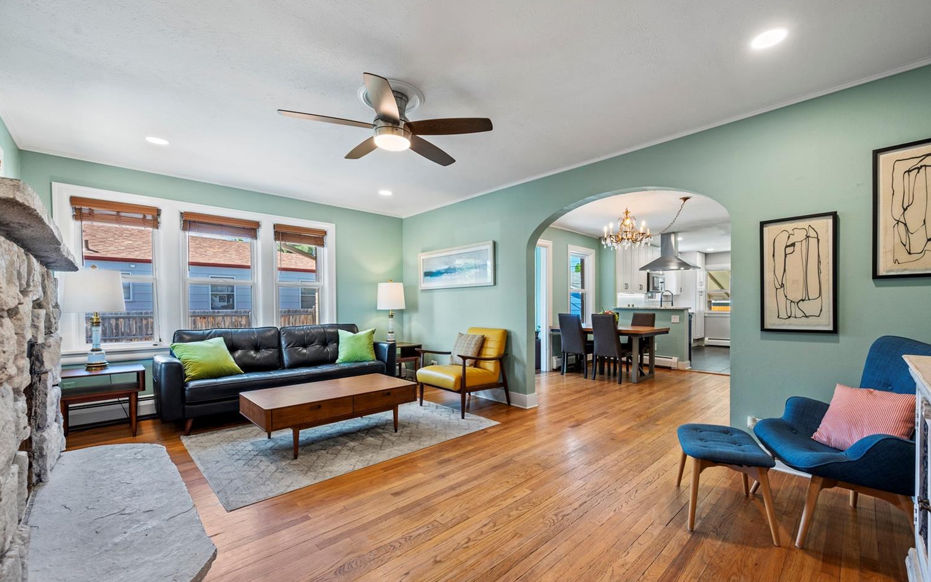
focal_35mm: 15
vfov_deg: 74.7
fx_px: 381
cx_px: 486
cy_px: 311
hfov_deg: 101.4
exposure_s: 1/6
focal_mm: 14
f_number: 8
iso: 400
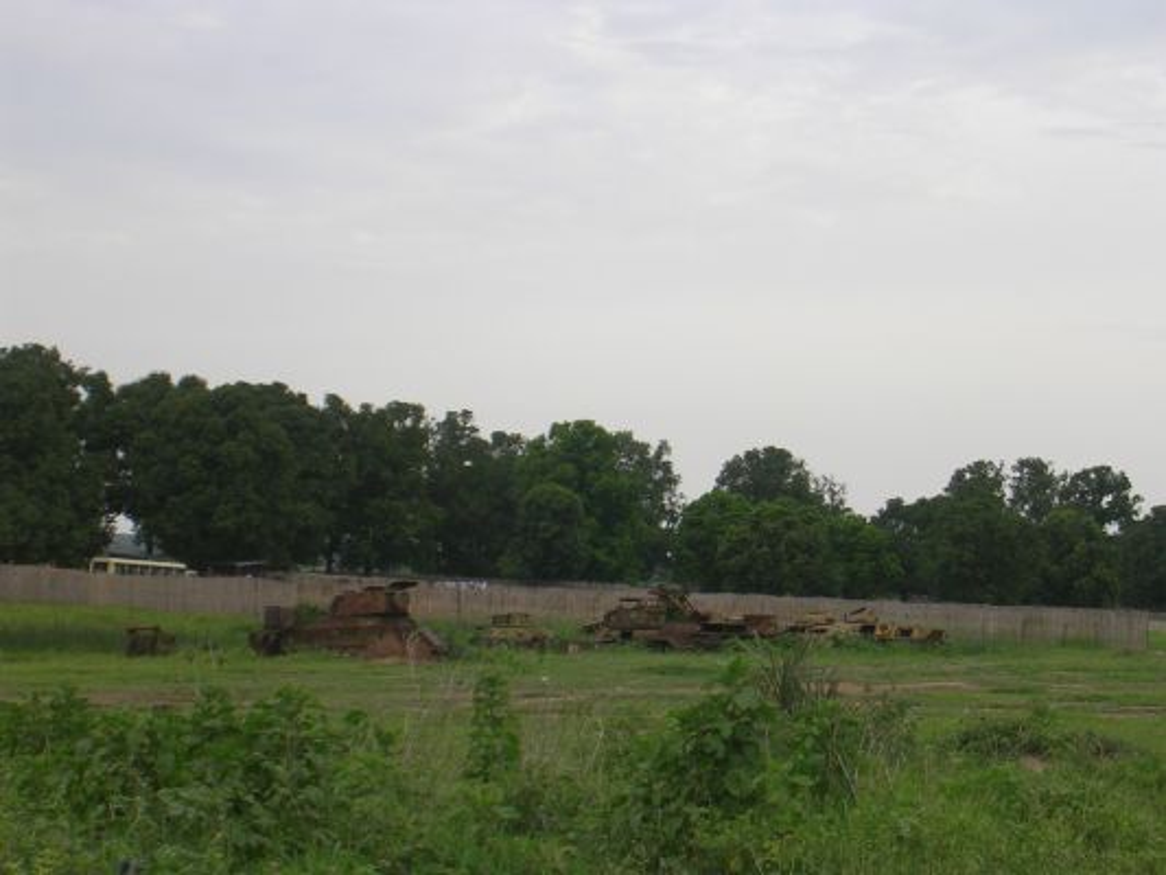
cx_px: 583
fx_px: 3538
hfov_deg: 18.7
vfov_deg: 14.1
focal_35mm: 105
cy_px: 438
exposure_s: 1/116
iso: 50
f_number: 4.6
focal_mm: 15.9
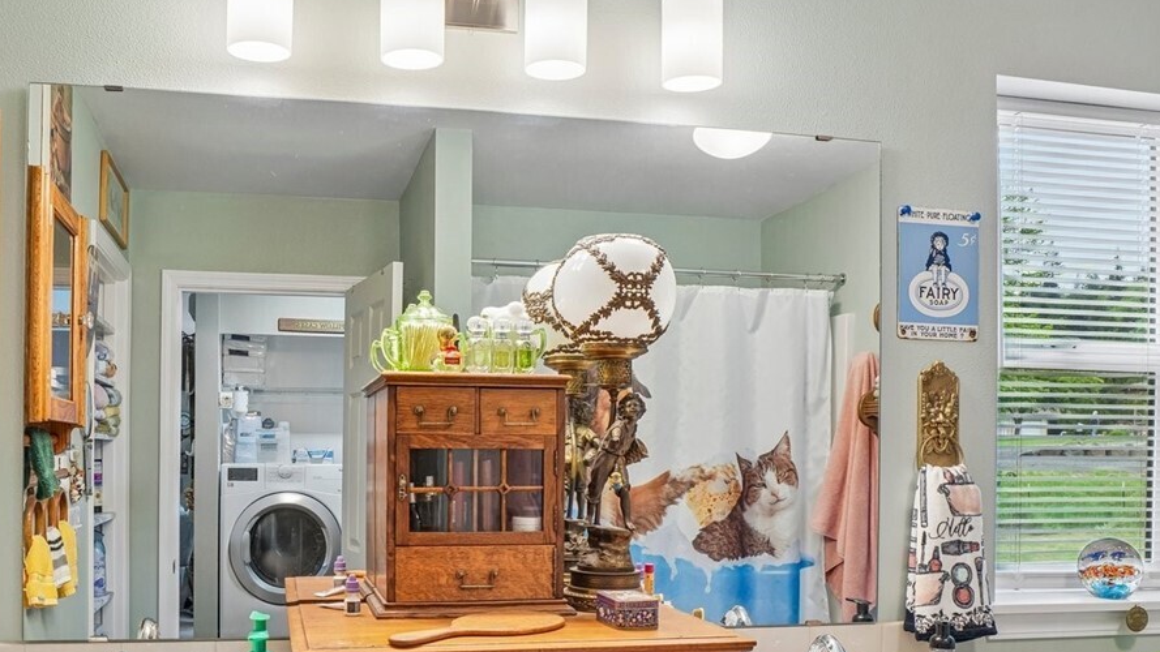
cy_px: 449
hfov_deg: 60.5
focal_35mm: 32
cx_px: 459
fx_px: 984
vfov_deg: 36.2
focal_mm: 16
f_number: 8
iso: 400
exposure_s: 1/10
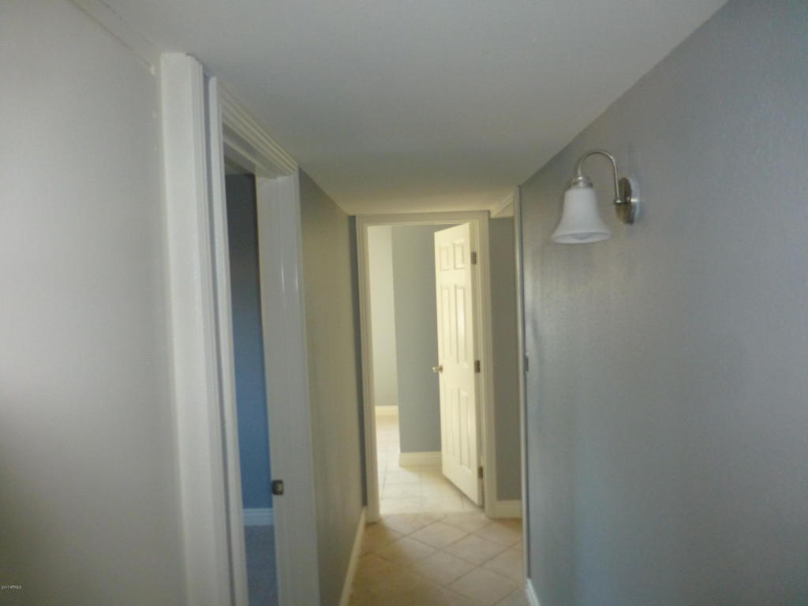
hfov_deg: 71.6
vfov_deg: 56.8
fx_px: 560
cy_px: 303
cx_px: 404
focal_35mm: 24
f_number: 3.3
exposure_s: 1/60
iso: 400
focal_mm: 4.3
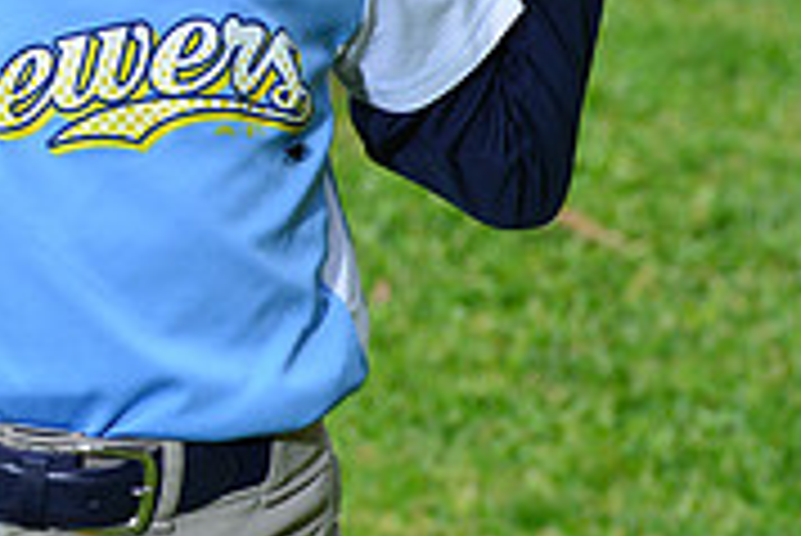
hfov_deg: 5.1
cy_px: -268
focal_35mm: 407
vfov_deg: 3.4
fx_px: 9063
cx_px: 112
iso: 160
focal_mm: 125
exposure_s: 1/200
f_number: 10
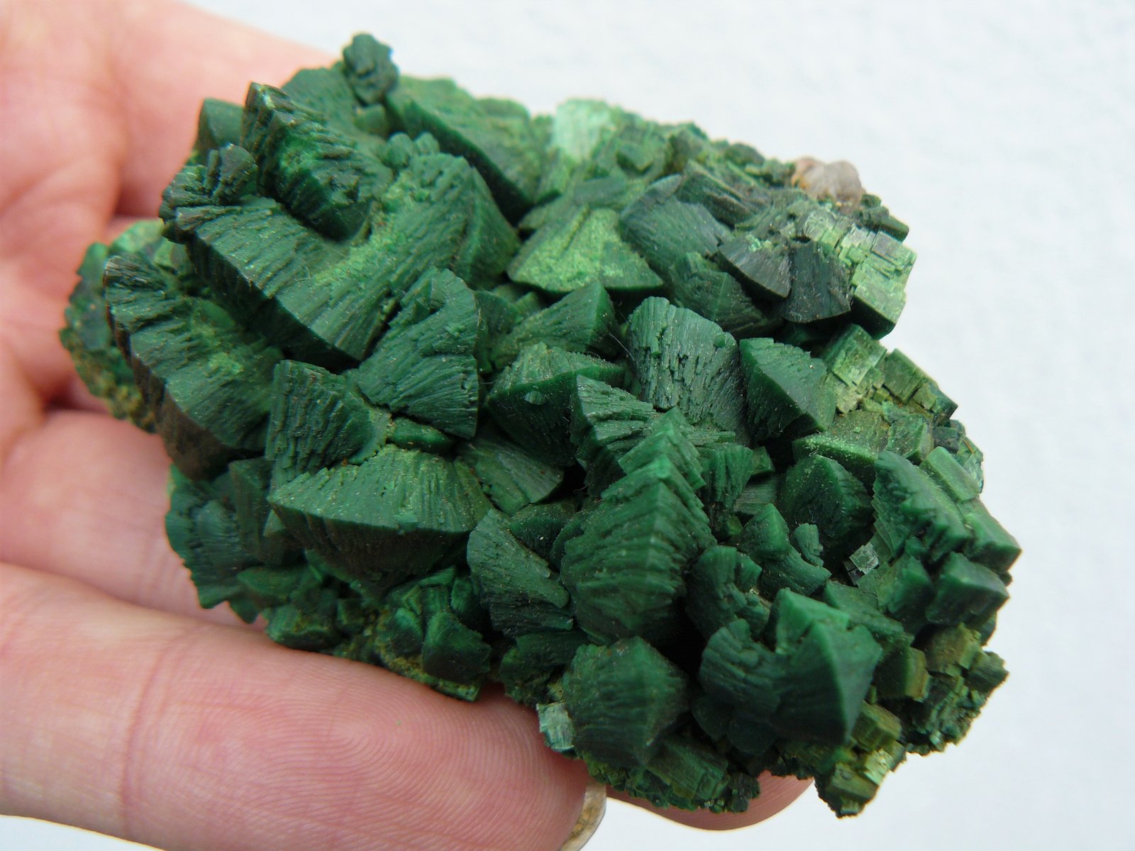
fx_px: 1180
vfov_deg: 39.7
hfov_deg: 51.4
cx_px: 568
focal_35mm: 36
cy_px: 426
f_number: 3.2
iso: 100
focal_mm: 6
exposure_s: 1/100
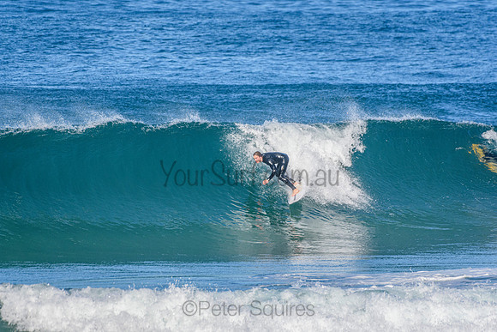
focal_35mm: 750
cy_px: 166
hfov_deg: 2.7
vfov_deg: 1.8
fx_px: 10356
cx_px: 248
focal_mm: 500
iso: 400
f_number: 5.6
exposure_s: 1/2000
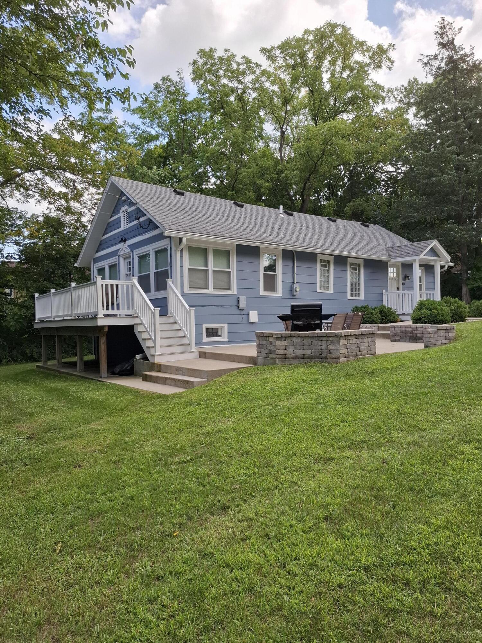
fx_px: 427
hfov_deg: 58.9
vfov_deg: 73.9
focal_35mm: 23
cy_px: 322
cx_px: 241
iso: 50
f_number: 1.8
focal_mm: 5.54
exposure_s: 1/619
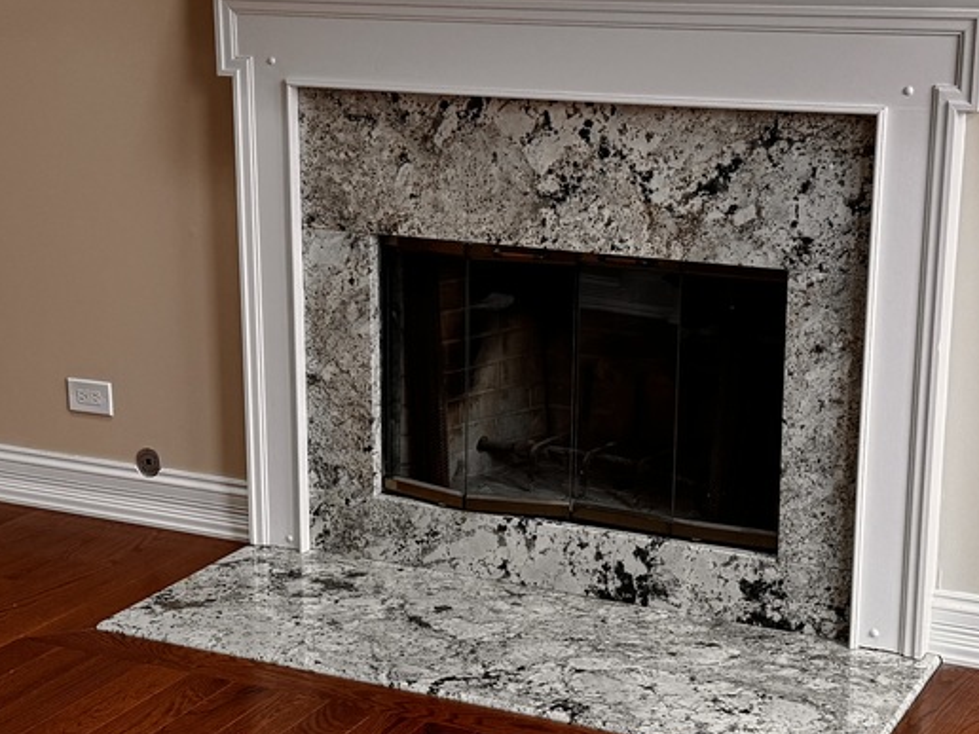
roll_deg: +0.5
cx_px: 522
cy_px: 412
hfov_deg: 29.0
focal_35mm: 67
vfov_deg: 21.9
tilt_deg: -14.2
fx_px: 1895
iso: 200
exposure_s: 1/118
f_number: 1.78
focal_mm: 6.76
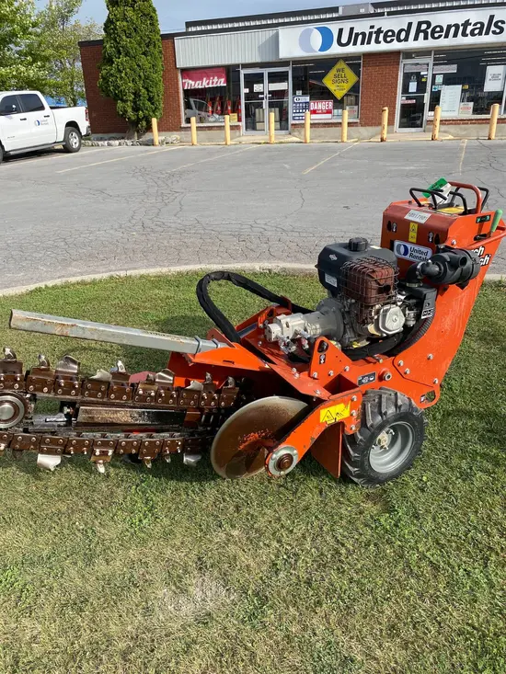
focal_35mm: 26
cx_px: 253
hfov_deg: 53.1
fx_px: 507
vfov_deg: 67.3
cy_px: 337
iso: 32
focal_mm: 4.25
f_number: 1.8
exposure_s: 1/1464
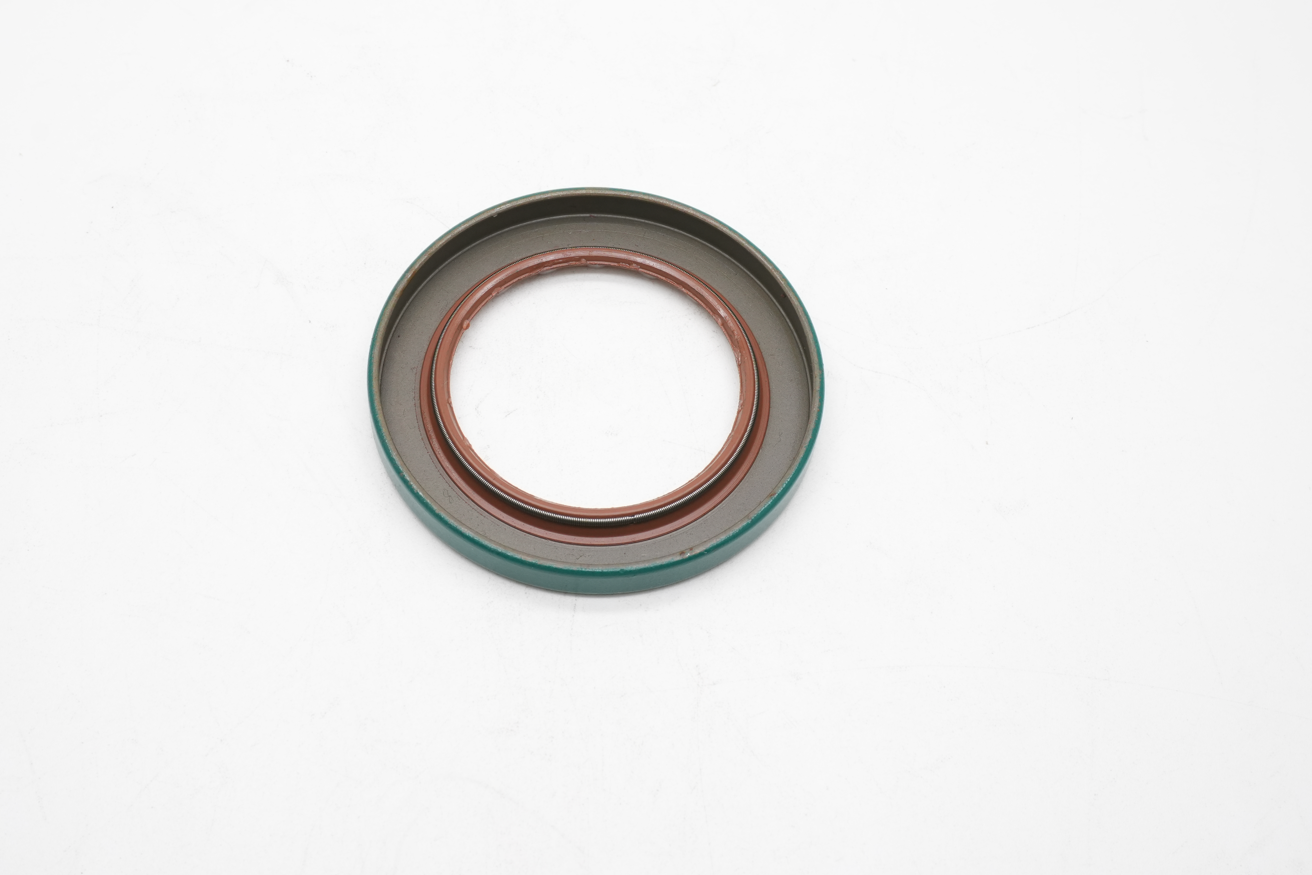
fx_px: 1916
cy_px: 411
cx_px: 609
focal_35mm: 53
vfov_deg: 25.7
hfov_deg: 37.8
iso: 640
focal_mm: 31
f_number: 11
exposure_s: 1/60
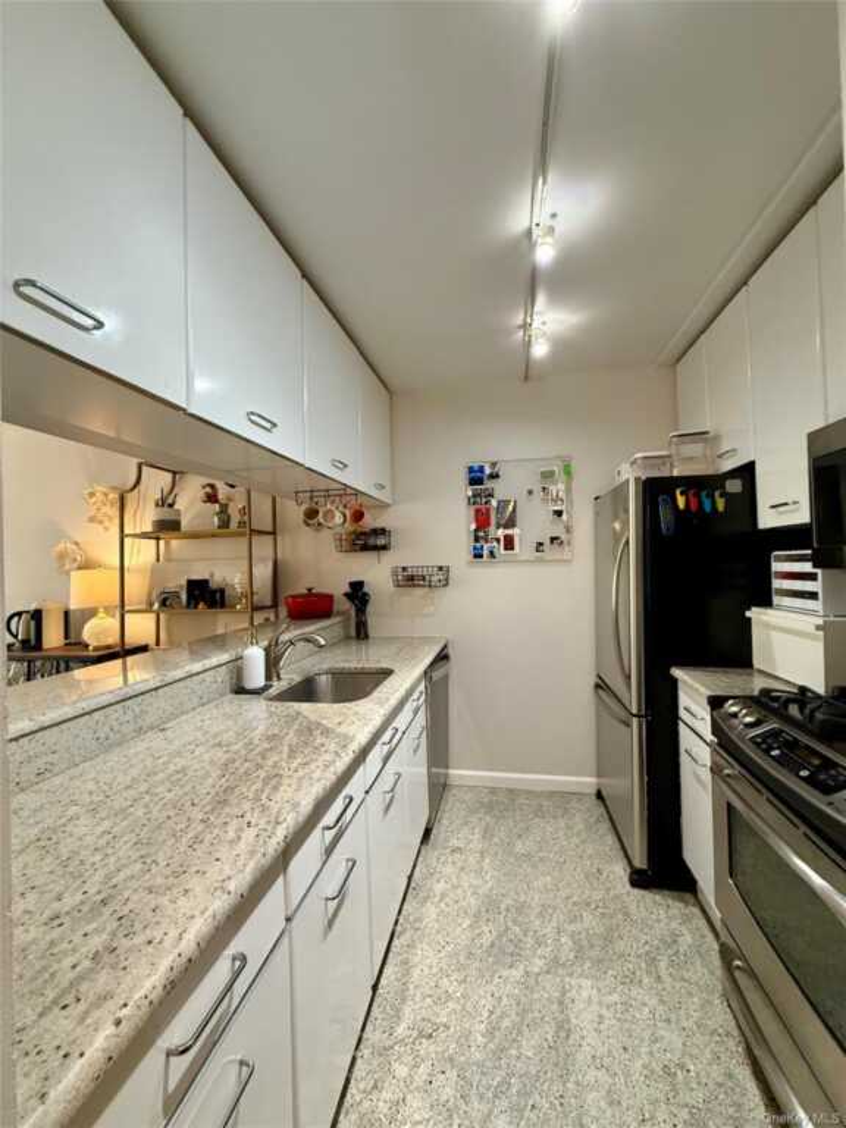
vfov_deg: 102.1
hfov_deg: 85.7
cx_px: 423
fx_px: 456
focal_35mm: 14
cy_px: 564
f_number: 2.2
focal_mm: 2.22
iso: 320
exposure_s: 1/60
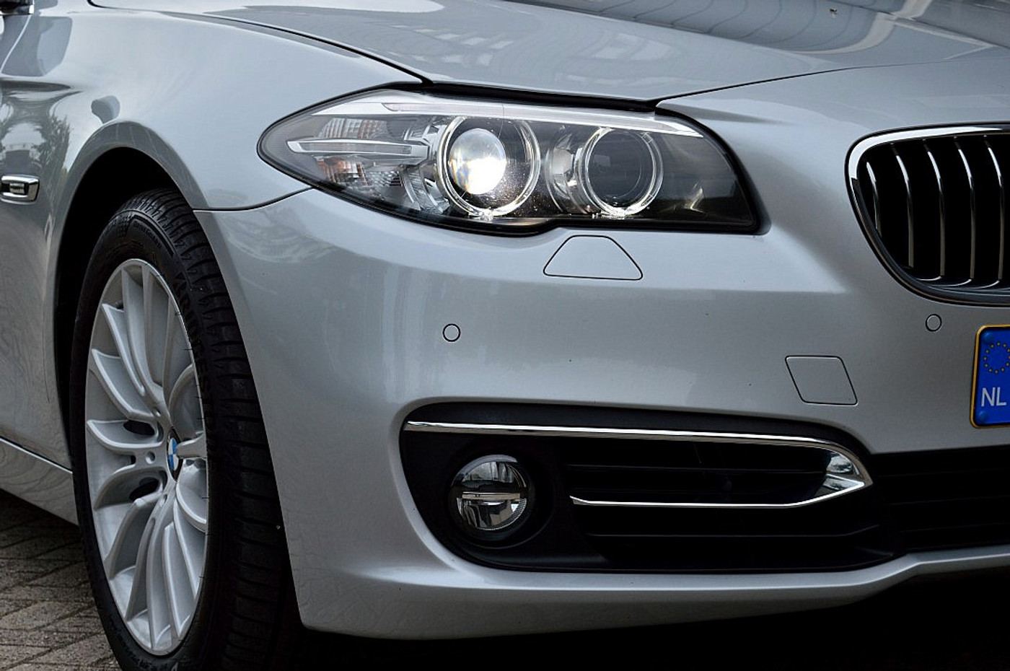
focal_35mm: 78
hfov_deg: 26.0
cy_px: 336
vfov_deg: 17.5
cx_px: 505
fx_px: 2186
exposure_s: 1/500
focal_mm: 52
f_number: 11
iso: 400
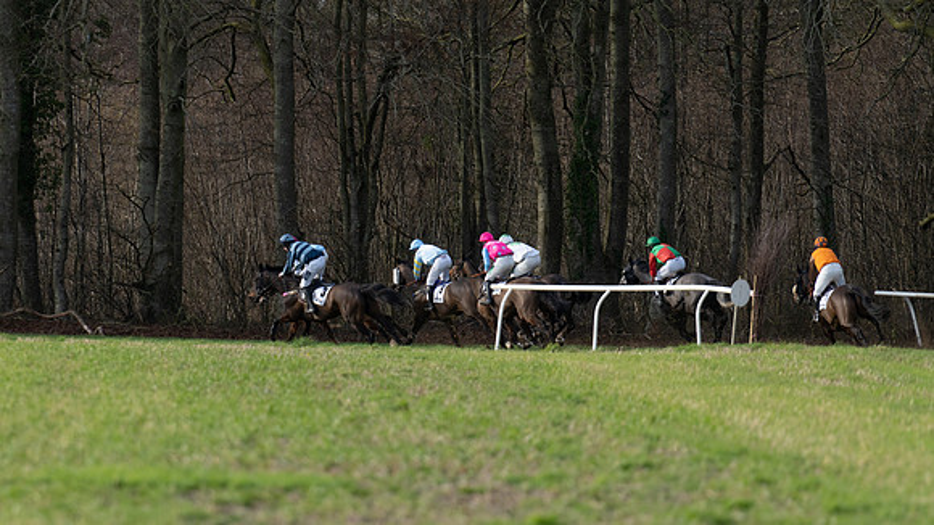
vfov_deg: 2.8
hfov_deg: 4.9
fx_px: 10892
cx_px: 467
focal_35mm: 440
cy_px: 262
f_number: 4
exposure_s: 1/1600
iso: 400
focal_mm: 280
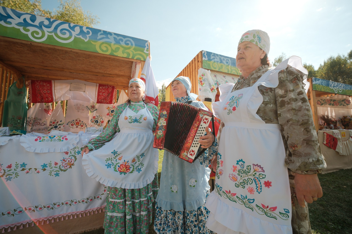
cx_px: 176
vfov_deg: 81.2
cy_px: 117
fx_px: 137
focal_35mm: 14
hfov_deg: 104.3
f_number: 3.5
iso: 400
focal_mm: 9
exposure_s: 1/1250
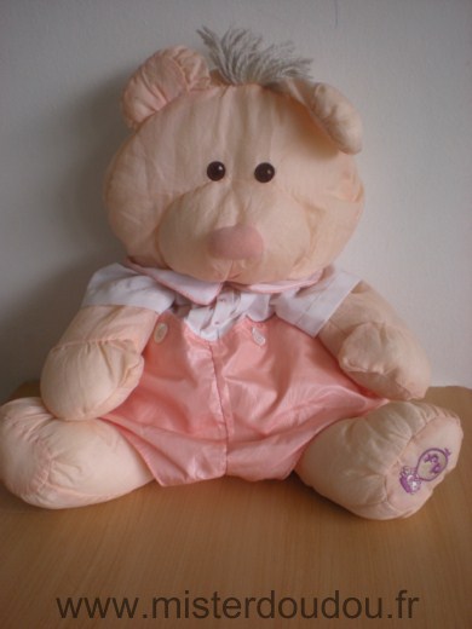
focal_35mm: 38
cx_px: 236
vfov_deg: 49.0
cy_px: 314
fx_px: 691
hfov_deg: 37.7
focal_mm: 6.3
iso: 126
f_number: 3.1
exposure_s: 1/60.8
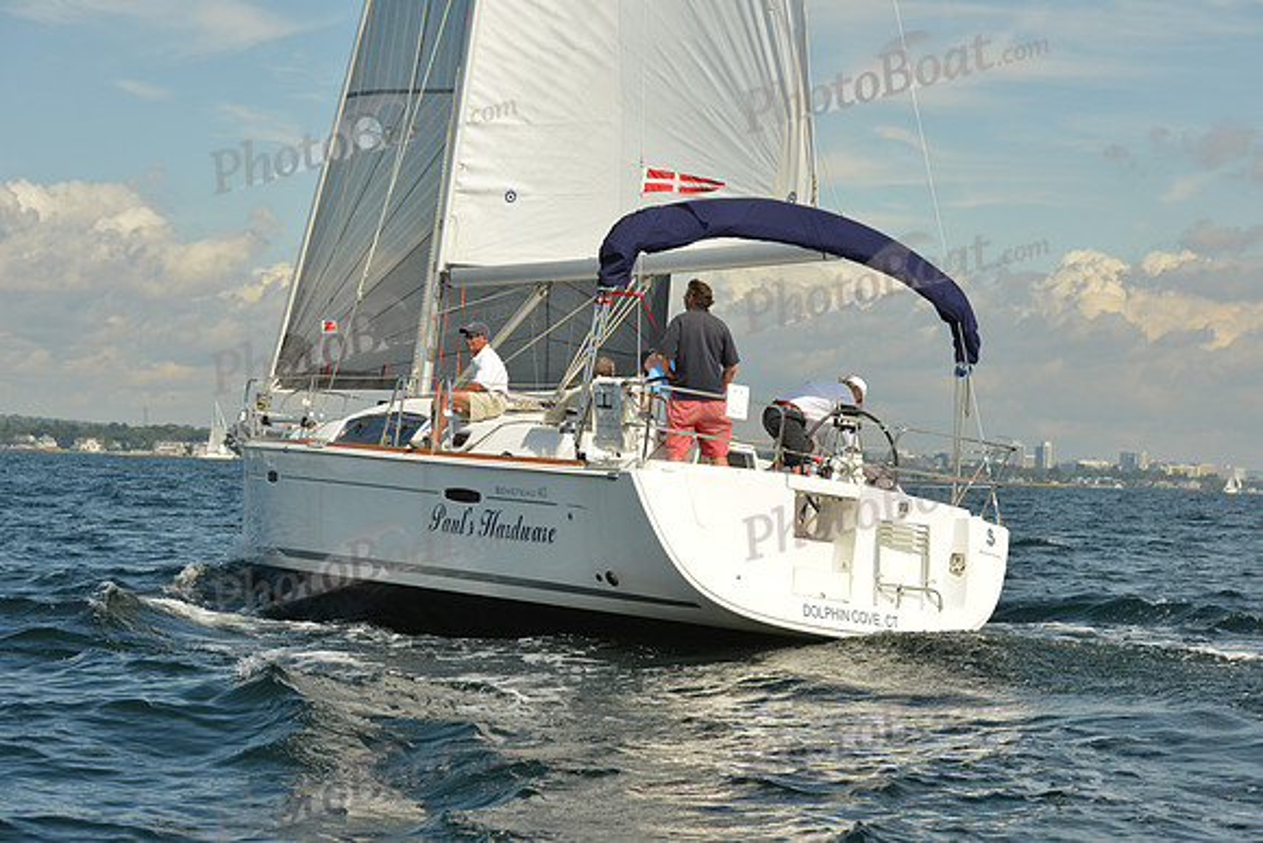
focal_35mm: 85
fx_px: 2983
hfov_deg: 23.9
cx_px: 632
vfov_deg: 16.1
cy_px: 422
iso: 320
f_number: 10
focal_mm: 85
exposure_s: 1/1250
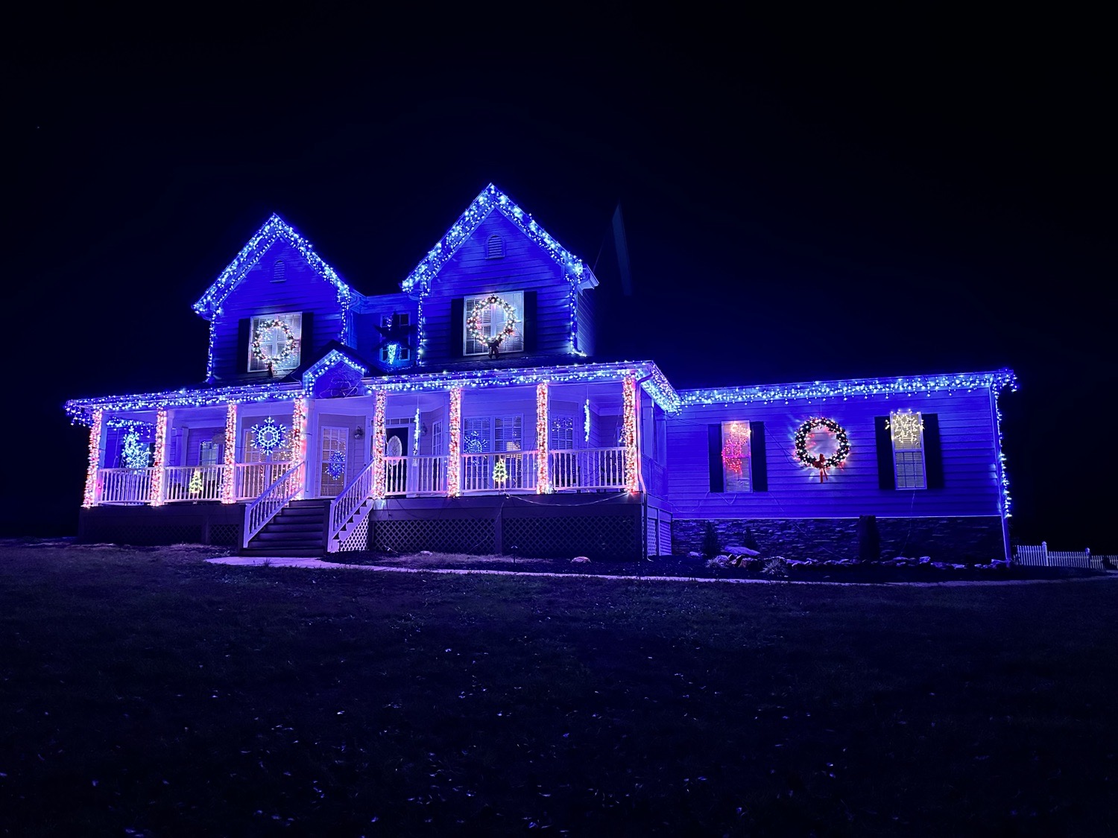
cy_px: 419
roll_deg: +0.3
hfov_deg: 71.6
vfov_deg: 56.8
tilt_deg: +9.5
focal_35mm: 24
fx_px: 775
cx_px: 559
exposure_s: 1/30
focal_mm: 6.86
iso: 1250
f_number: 1.78
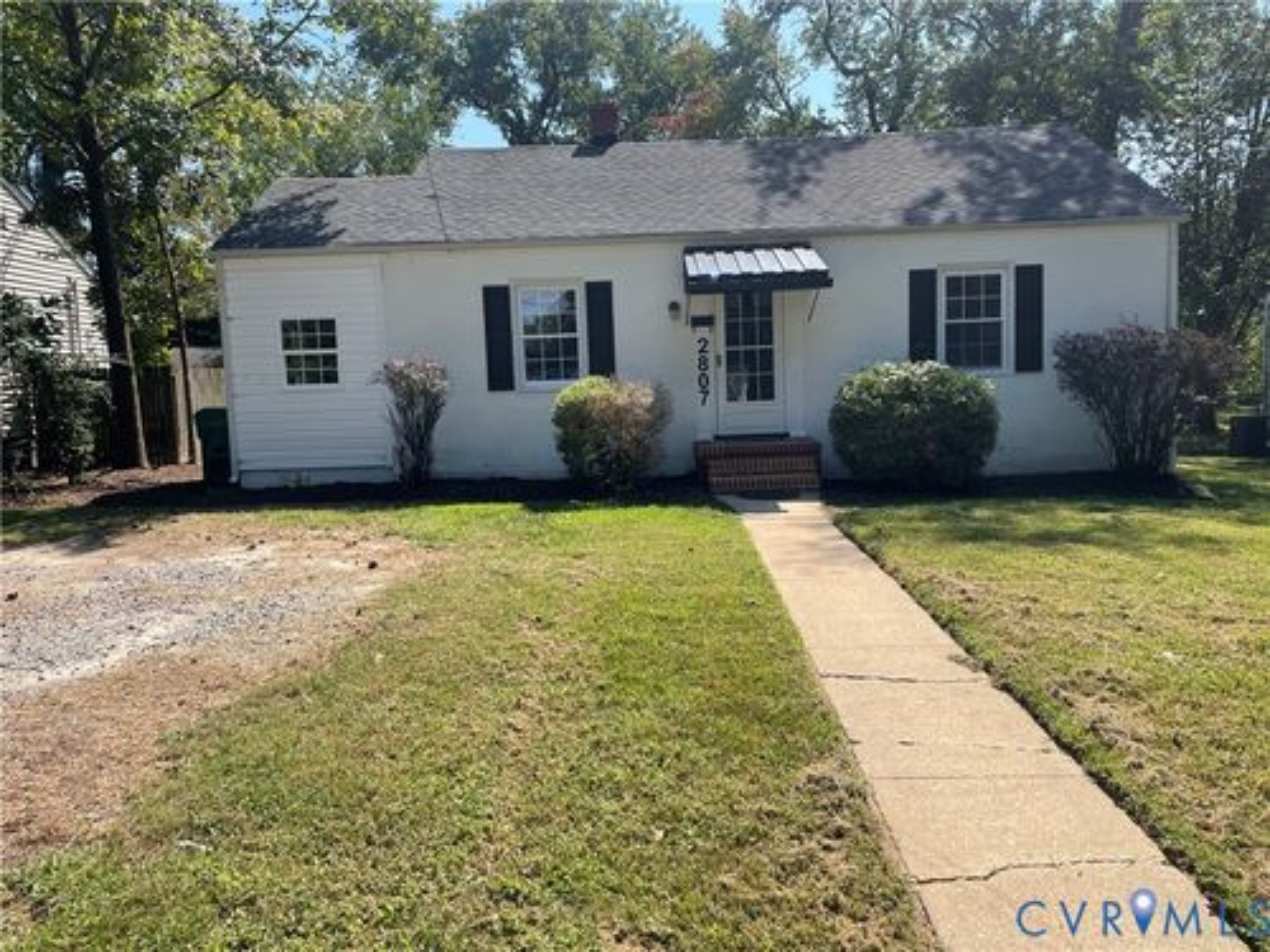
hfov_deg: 67.3
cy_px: 476
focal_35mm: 26
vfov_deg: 53.1
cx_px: 635
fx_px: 954
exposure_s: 1/1984
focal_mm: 4.2
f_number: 1.6
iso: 32
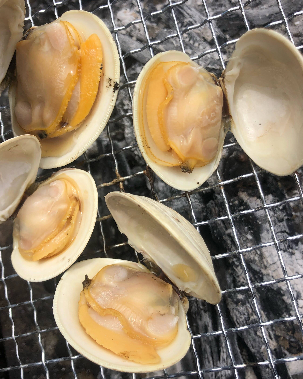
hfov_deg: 43.3
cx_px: 137
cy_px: 193
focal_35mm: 34
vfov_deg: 52.8
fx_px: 381
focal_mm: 4
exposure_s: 1/1130
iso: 20
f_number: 1.8
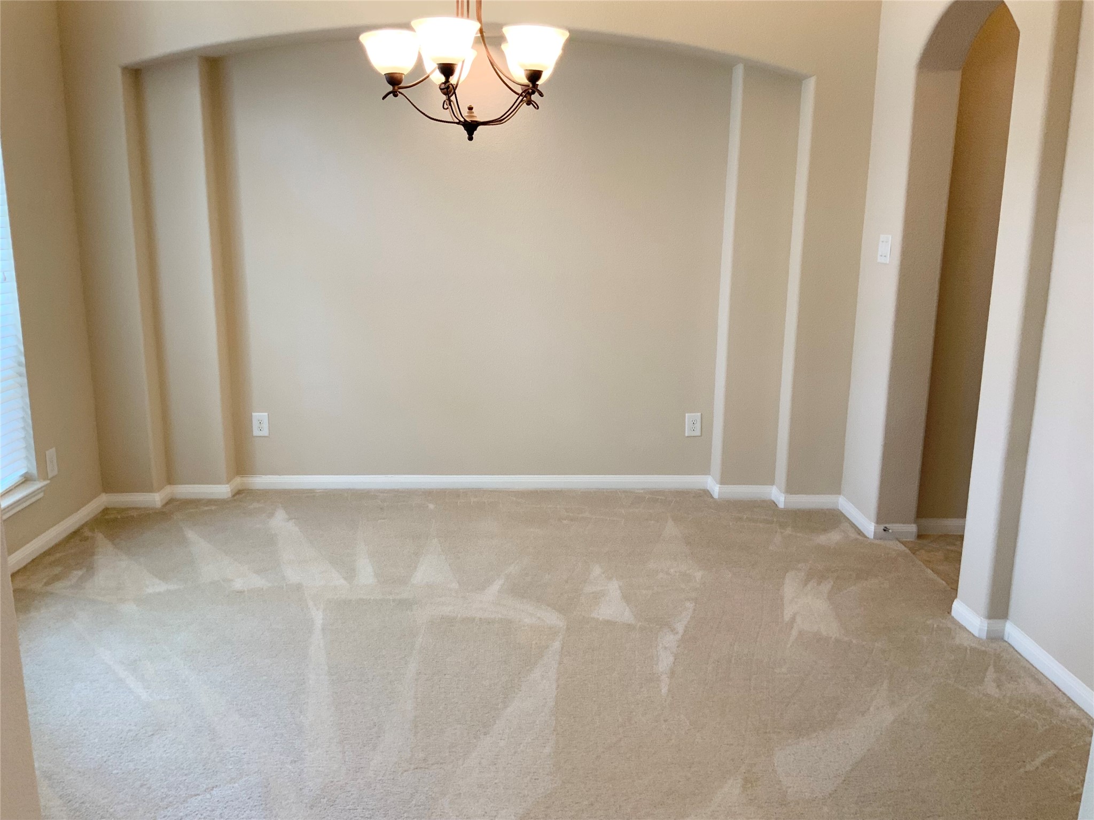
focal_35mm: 29
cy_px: 410
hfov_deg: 61.7
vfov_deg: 48.2
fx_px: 917
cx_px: 547
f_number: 1.8
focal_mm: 3
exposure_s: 1/60
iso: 64
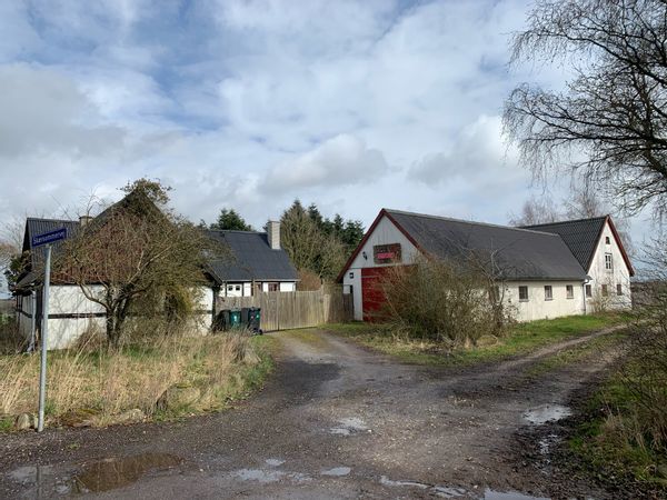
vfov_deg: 53.1
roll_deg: +0.6
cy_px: 250
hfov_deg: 67.3
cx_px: 334
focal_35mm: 26
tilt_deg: +5.4
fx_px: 501
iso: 25
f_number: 1.8
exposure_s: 1/3289
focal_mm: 4.25
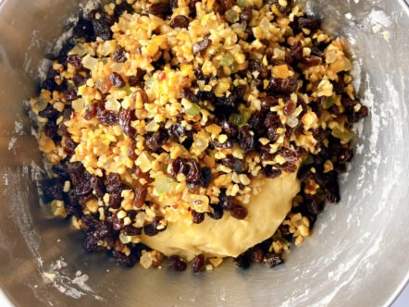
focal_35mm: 38
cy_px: 120
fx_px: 449
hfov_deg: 48.9
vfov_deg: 37.6
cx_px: 212
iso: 64
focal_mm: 3.99
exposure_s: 1/50
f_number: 1.8
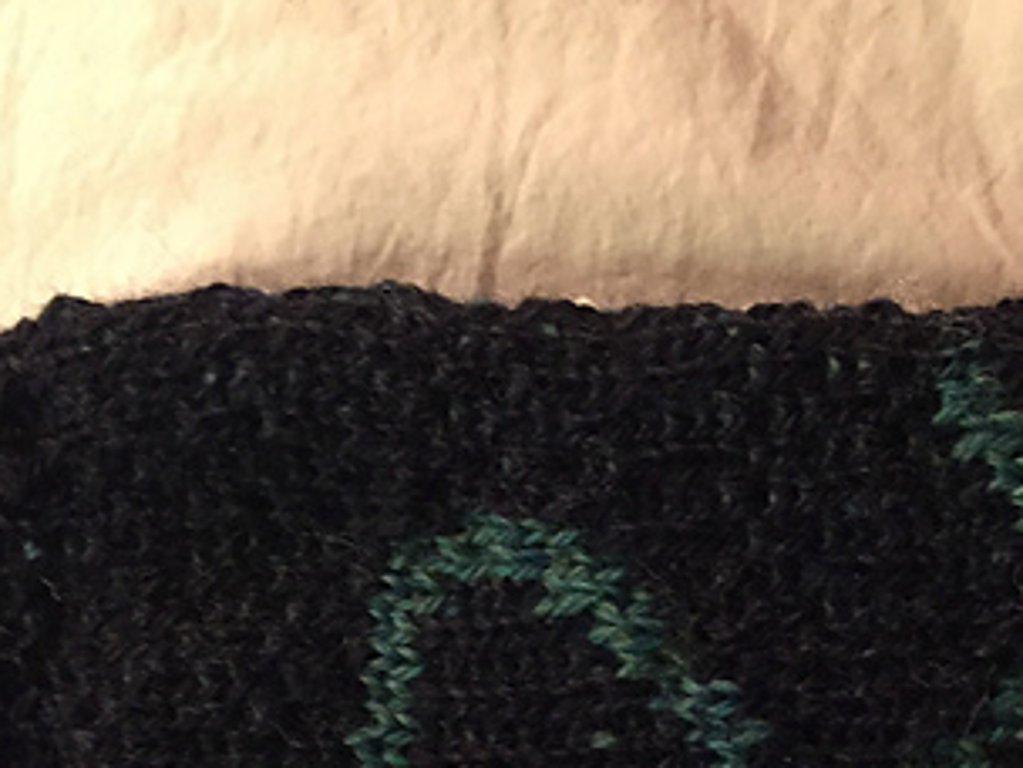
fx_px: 1803
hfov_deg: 31.5
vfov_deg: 23.1
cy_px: 751
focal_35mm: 61
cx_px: 656
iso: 250
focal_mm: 4.15
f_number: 2.2
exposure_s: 1/17
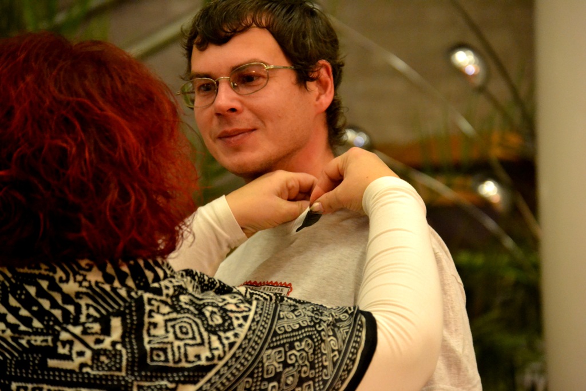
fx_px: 2198
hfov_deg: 15.2
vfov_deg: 10.2
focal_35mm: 135
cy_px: 196
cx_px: 293
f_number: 4.5
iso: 3200
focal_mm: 90
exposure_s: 1/100
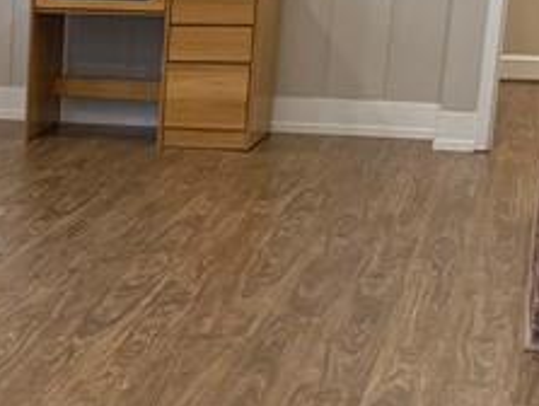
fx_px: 1716
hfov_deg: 16.3
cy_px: 392
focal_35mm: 110
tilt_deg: -17.6
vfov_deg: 13.3
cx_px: -261
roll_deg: +1.2
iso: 320
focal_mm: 6.76
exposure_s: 1/120
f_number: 1.78
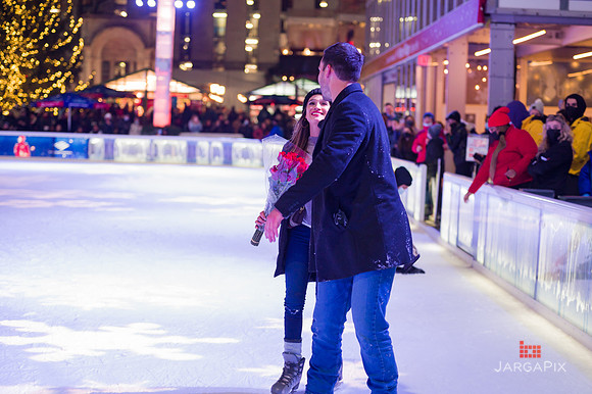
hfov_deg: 28.9
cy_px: 197
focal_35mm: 70
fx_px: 1150
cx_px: 296
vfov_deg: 19.4
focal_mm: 70
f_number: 3.2
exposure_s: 1/200
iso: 2000
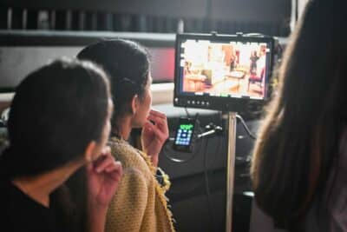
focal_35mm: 90
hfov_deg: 22.6
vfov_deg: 15.2
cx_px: 174
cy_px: 116
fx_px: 868
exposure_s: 1/160
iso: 4000
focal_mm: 90
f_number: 2.8
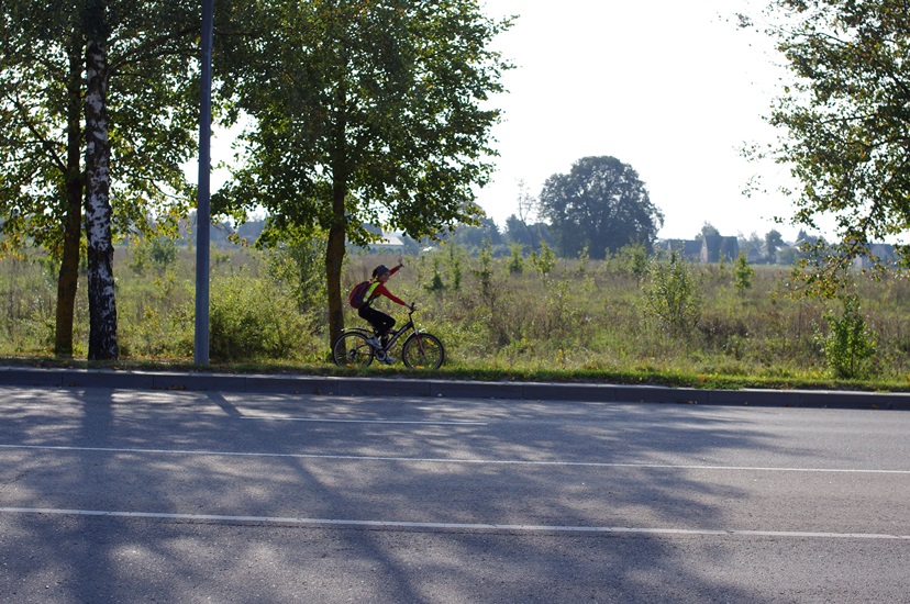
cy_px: 302
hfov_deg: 27.0
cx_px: 455
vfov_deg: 18.1
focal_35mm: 75
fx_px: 1894
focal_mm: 50
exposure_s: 1/800
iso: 200
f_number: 4.5
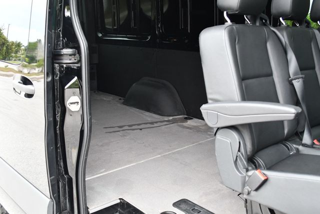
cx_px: 160
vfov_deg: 36.9
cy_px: 107
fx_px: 320
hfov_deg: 53.1
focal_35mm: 36
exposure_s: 1/125
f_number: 3.5
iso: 800
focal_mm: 18
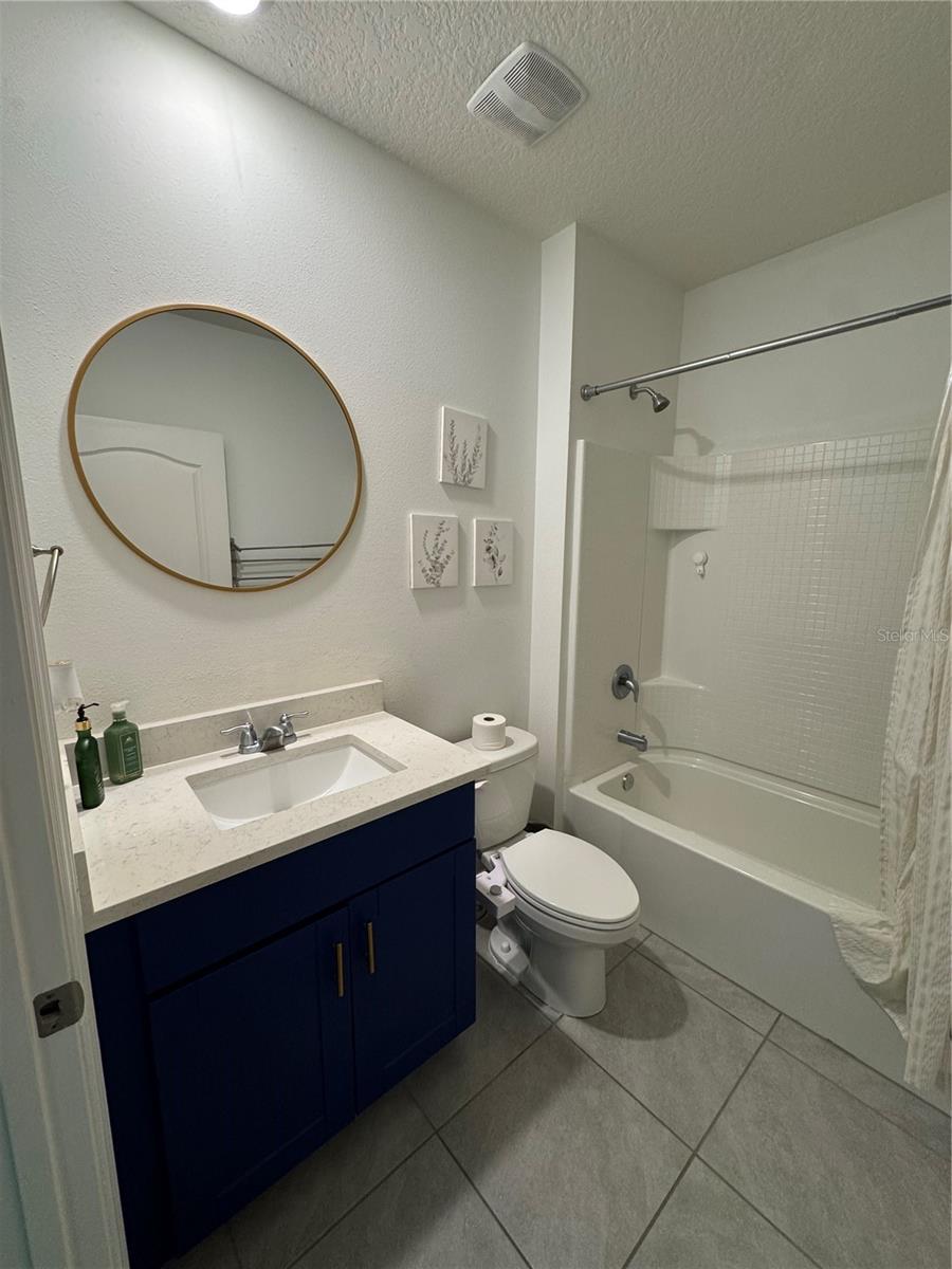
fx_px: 513
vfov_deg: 102.1
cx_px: 476
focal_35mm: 14
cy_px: 634
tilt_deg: -8.8
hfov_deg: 85.7
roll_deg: +0.0
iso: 200
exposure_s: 1/60
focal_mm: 2.22
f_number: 2.2
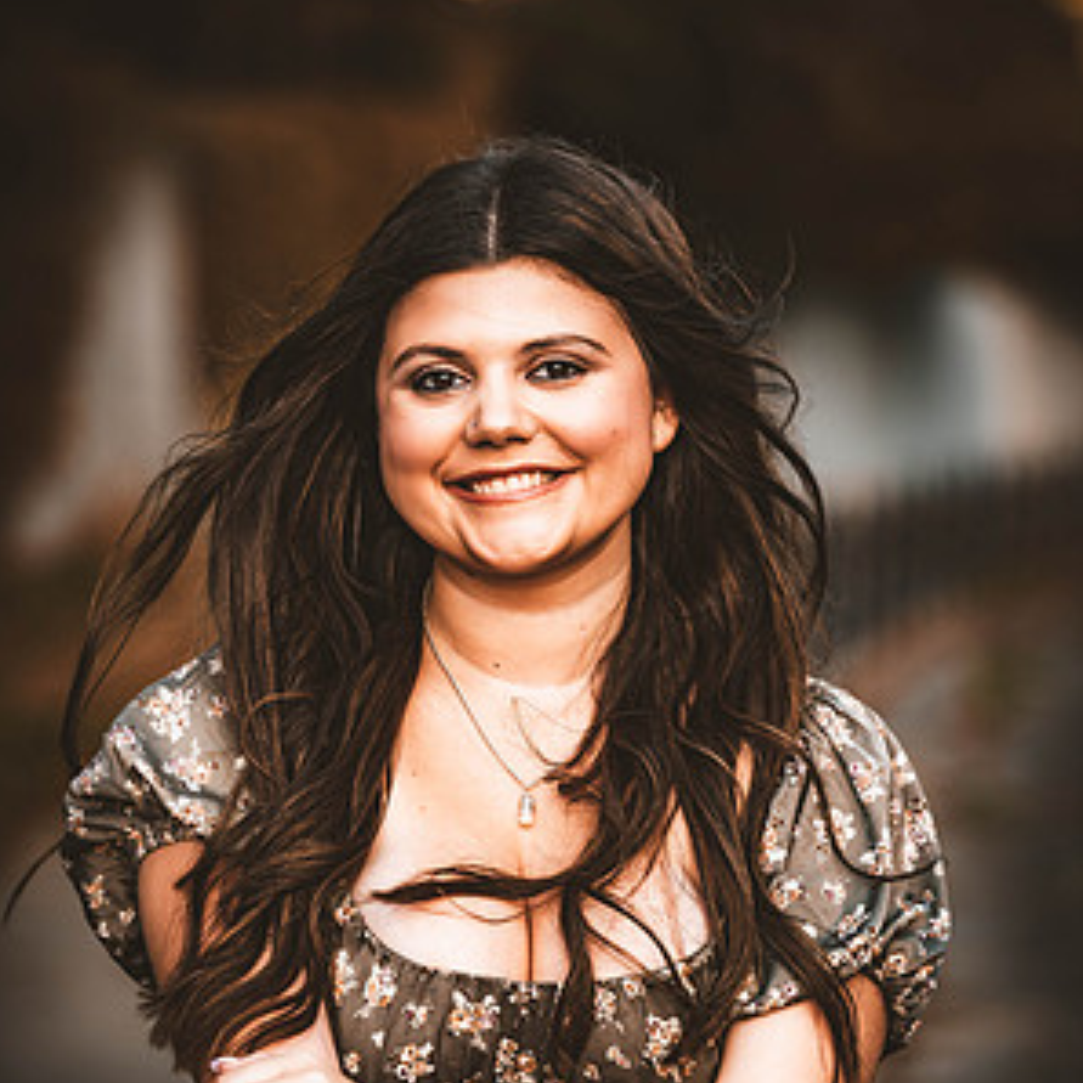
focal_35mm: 161
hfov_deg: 10.9
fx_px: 5699
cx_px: 540
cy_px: 664
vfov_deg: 10.9
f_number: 2.8
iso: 400
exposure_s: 1/400
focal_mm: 125
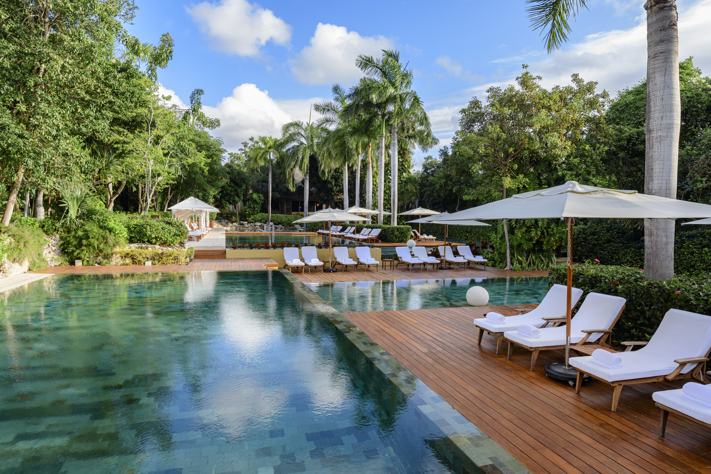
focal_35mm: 22
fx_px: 434
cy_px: 237
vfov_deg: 57.2
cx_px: 356
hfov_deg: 78.6
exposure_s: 1/80
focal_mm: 22
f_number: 10
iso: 200
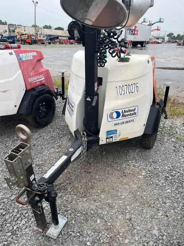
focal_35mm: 26
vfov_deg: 67.3
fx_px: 184
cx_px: 92
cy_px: 123
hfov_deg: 53.1
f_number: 1.6
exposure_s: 1/928
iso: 50
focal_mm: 5.1
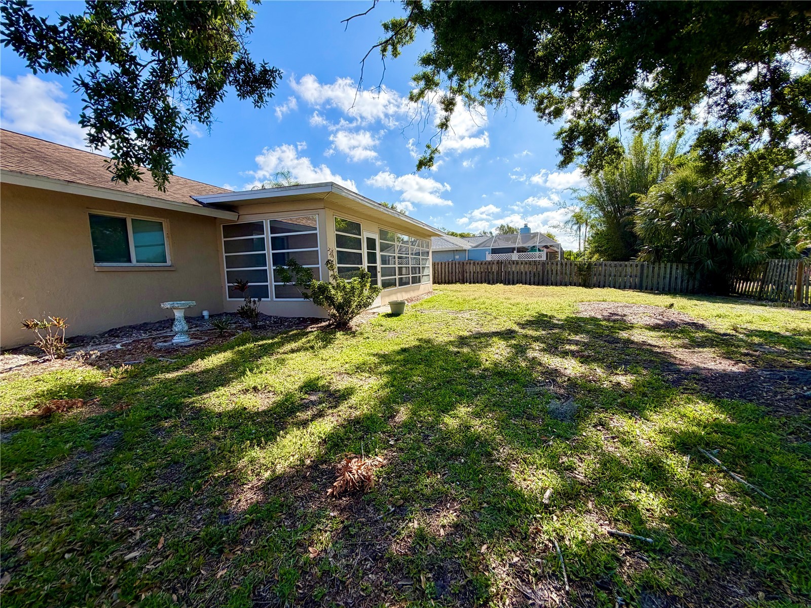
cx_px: 406
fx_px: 328
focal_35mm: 14
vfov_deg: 85.7
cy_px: 304
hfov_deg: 102.1
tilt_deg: -5.6
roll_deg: +1.4
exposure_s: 1/830
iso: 32
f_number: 2.2
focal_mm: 2.22
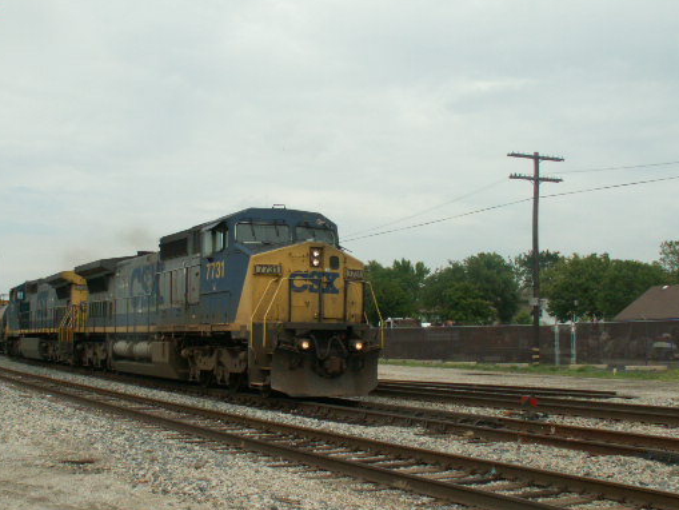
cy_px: 290
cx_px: 283
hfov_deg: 42.8
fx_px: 863
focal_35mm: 44
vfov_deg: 32.8
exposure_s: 1/500
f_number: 4.5
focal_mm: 5.86
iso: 50
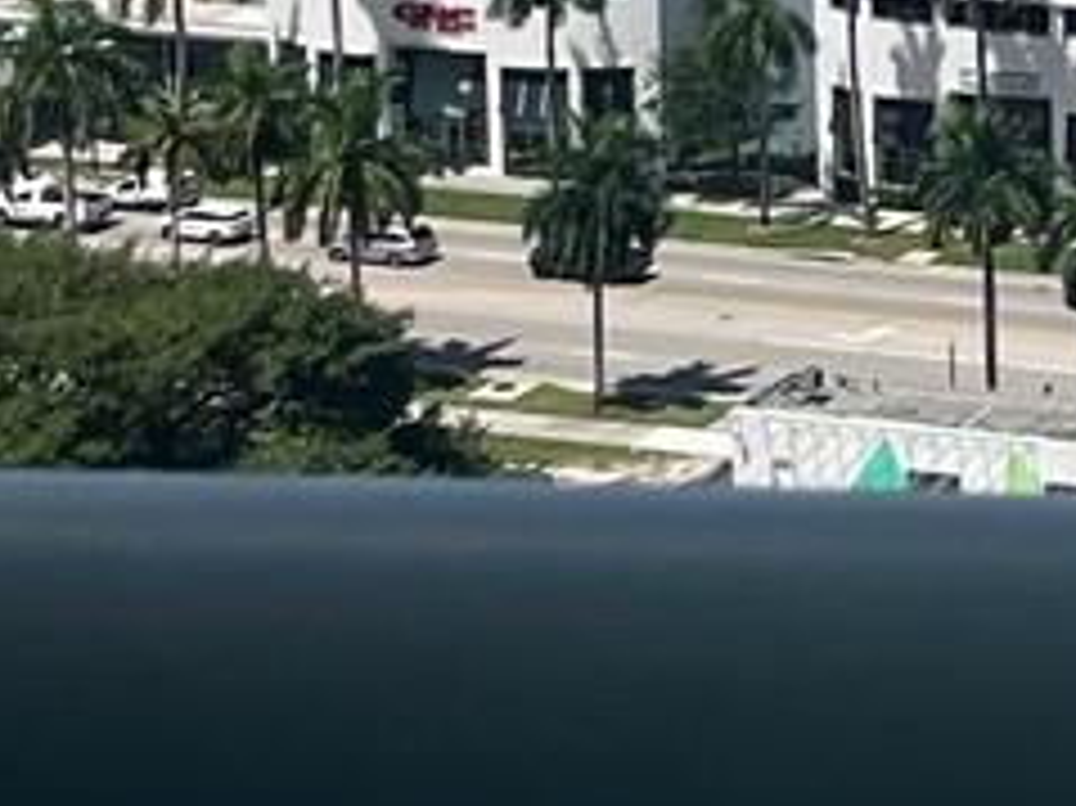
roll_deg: +0.5
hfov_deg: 10.0
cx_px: 2575
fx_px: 5406
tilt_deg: -5.0
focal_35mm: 174
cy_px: -905
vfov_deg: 8.1
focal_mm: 5.1
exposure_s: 1/5076
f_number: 1.6
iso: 50
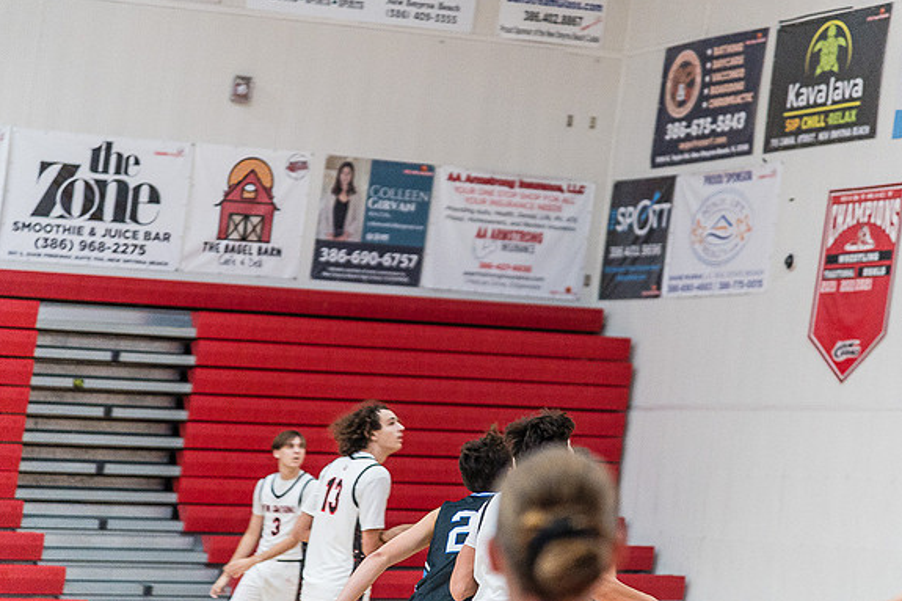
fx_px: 3031
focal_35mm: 121
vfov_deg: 11.3
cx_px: 452
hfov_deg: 16.9
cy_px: 300
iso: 5000
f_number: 4
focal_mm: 120
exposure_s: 1/320
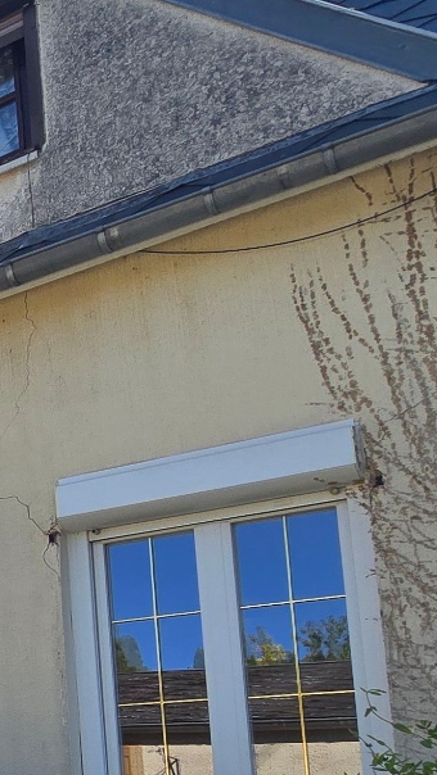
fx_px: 988
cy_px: 645
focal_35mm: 48
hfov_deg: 15.6
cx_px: -566
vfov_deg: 40.7
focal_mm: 2.2
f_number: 2.2
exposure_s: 1/1347
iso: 50
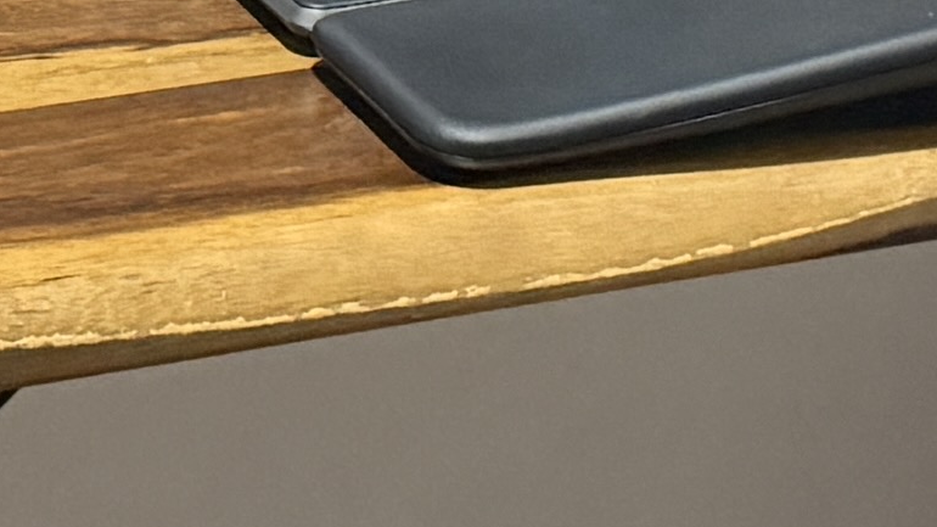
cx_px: -251
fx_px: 4820
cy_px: -275
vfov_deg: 6.2
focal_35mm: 194
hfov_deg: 10.9
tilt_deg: -22.0
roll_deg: -0.7
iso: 500
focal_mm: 6.76
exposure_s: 1/50
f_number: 1.78
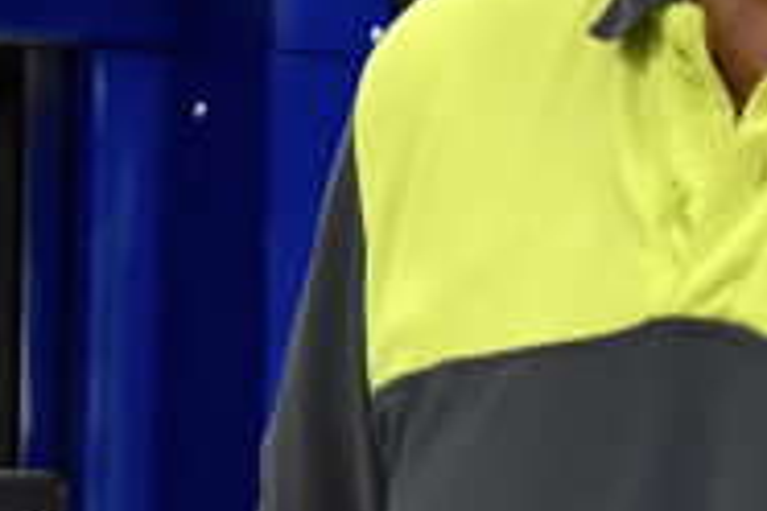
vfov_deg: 4.0
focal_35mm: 339
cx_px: 210
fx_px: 7227
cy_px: 544
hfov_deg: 6.1
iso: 1400
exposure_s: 1/60
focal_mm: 35
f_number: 5.6
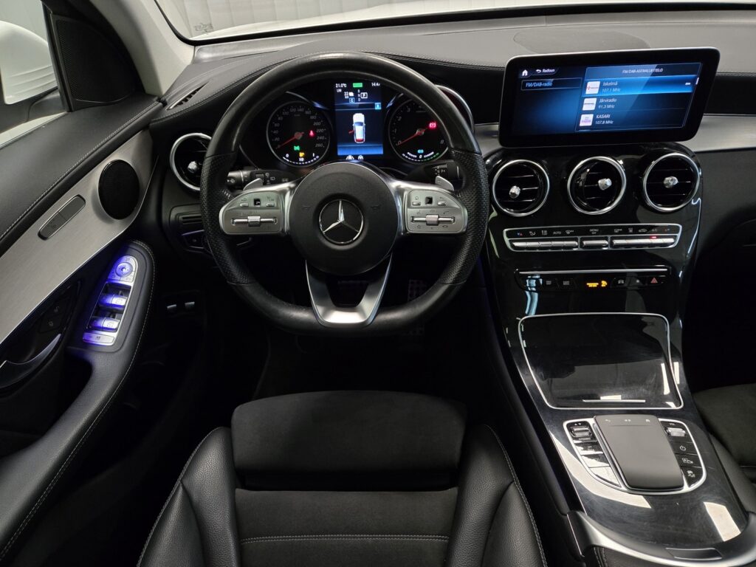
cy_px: 284
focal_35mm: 23
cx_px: 378
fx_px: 502
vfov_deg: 58.9
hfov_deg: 73.9
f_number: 1.8
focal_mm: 5.4
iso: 320
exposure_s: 1/100
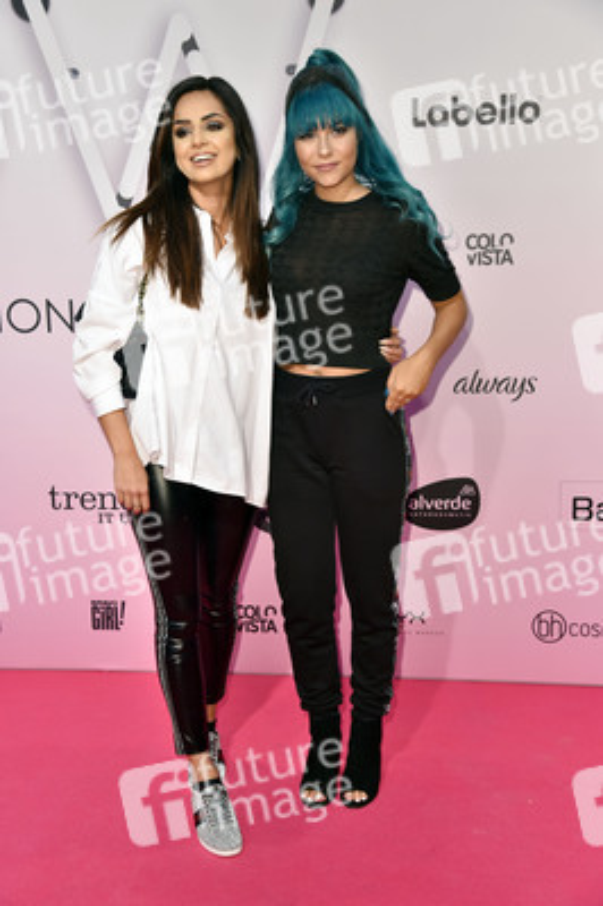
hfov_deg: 28.0
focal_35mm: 48
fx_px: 1208
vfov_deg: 41.1
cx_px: 302
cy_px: 453
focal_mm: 48
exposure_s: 1/200
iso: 800
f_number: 5.6
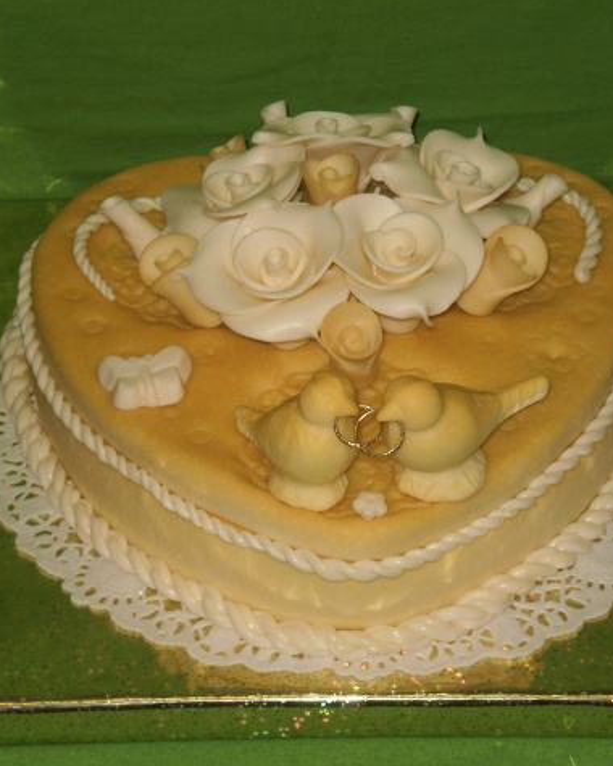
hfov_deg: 13.6
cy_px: 381
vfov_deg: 17.0
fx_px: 2563
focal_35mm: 113
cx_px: 348
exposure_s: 1/50
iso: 100
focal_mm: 14.3
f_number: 5.1
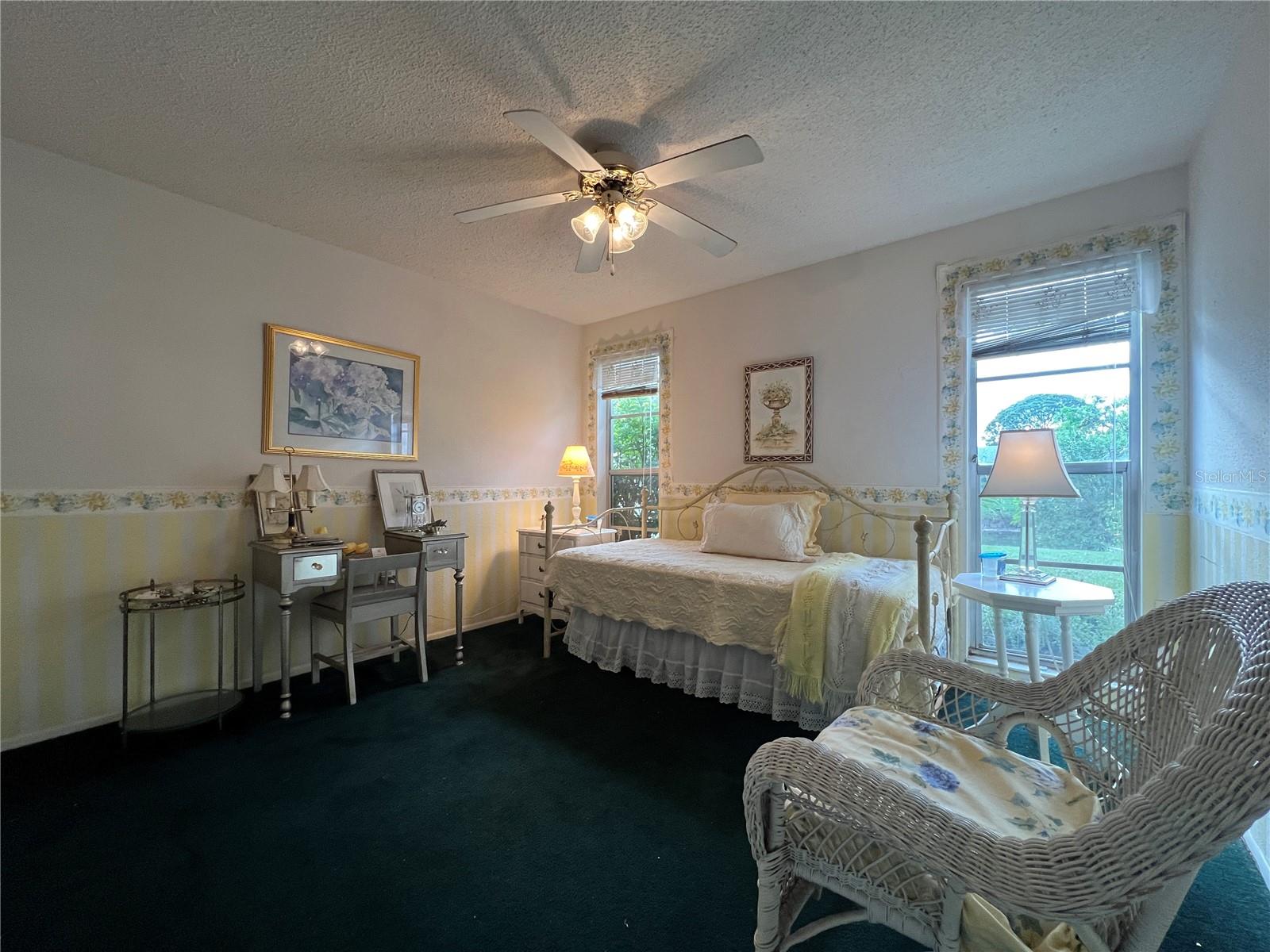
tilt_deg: -0.6
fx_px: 477
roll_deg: +0.1
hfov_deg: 106.2
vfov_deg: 89.9
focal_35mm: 13
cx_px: 635
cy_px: 476
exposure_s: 1/120
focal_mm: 1.57
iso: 200
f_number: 1.8
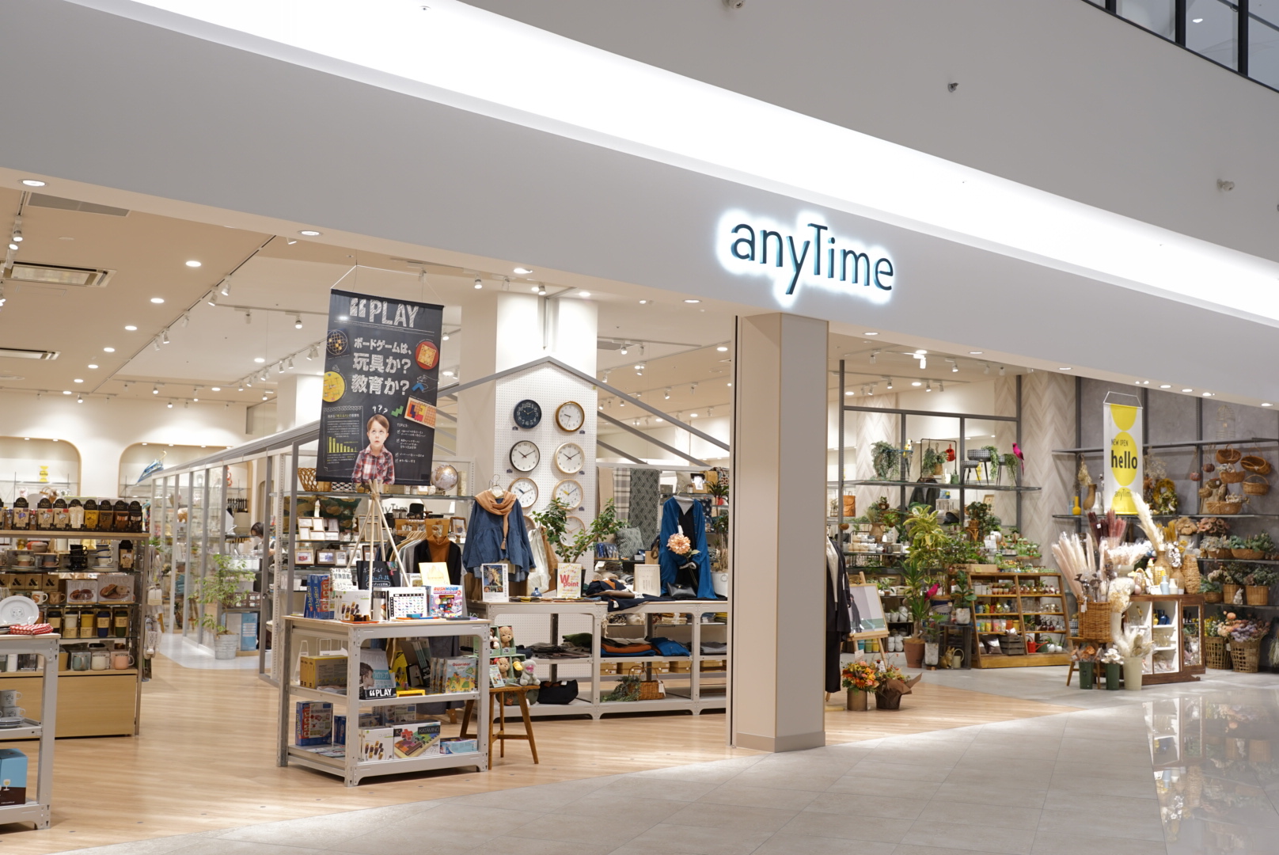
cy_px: 428
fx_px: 1387
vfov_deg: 34.3
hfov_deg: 49.5
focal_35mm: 39
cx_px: 640
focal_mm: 39
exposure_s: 1/25
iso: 400
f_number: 5.6
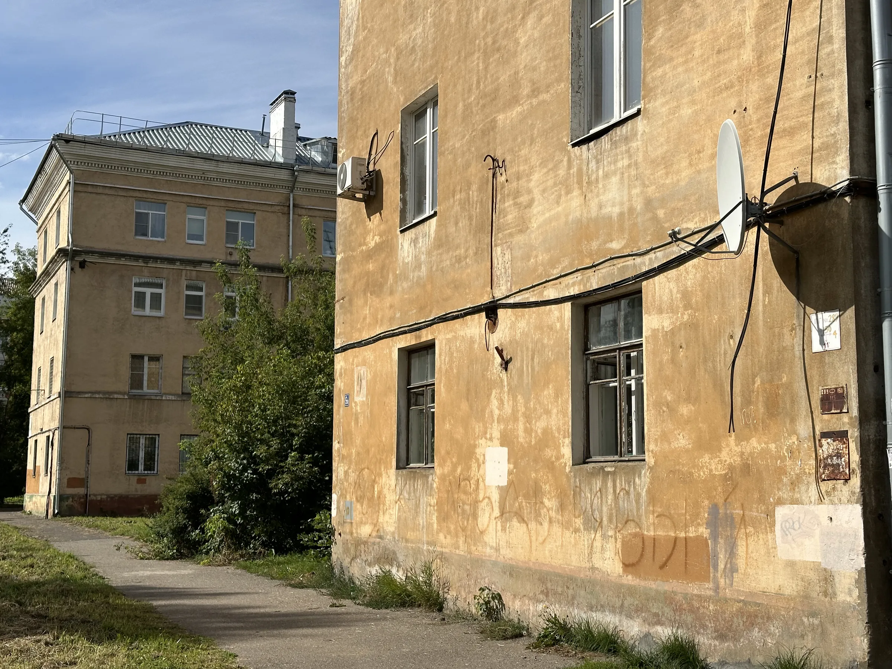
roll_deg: -0.6
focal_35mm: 48
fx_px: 1237
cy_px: 334
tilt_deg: +6.5
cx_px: 446
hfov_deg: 39.7
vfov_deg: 30.3
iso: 64
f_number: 1.78
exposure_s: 1/6211
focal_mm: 6.86
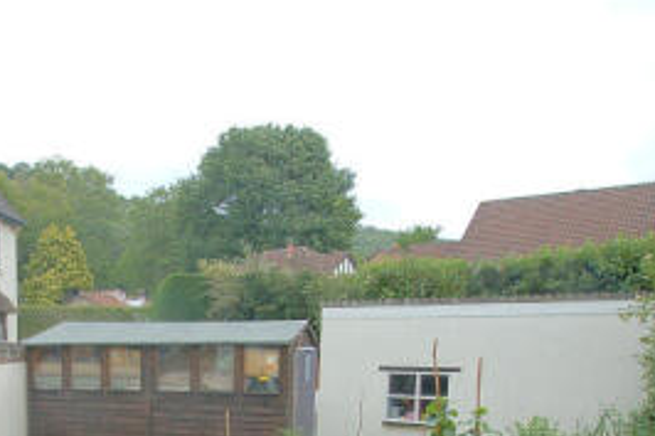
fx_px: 673
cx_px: 185
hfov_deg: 50.3
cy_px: 441
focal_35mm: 37
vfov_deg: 32.8
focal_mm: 10
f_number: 10
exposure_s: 1/200
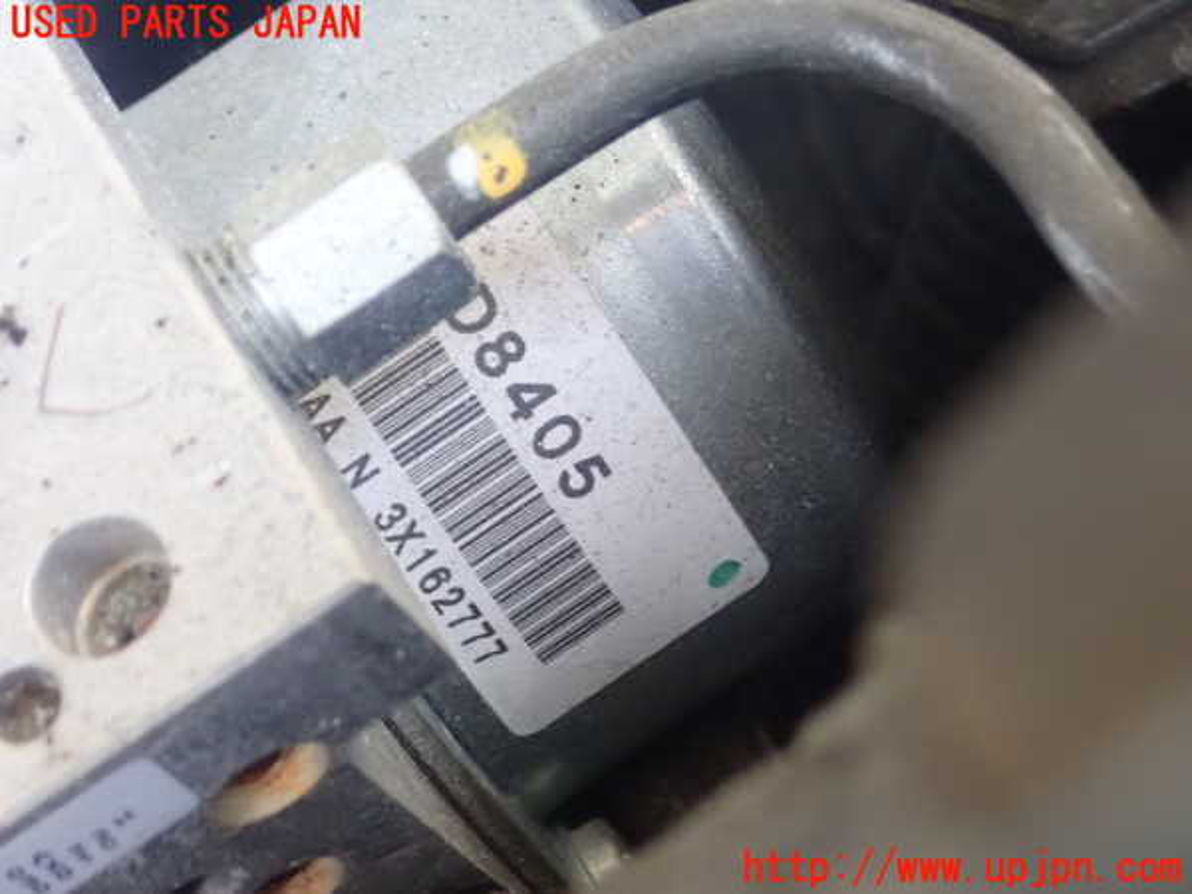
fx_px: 2927
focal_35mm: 85
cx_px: 596
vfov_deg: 17.4
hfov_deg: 23.0
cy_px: 447
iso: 1600
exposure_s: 1/13
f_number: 4.5
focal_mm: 15.41
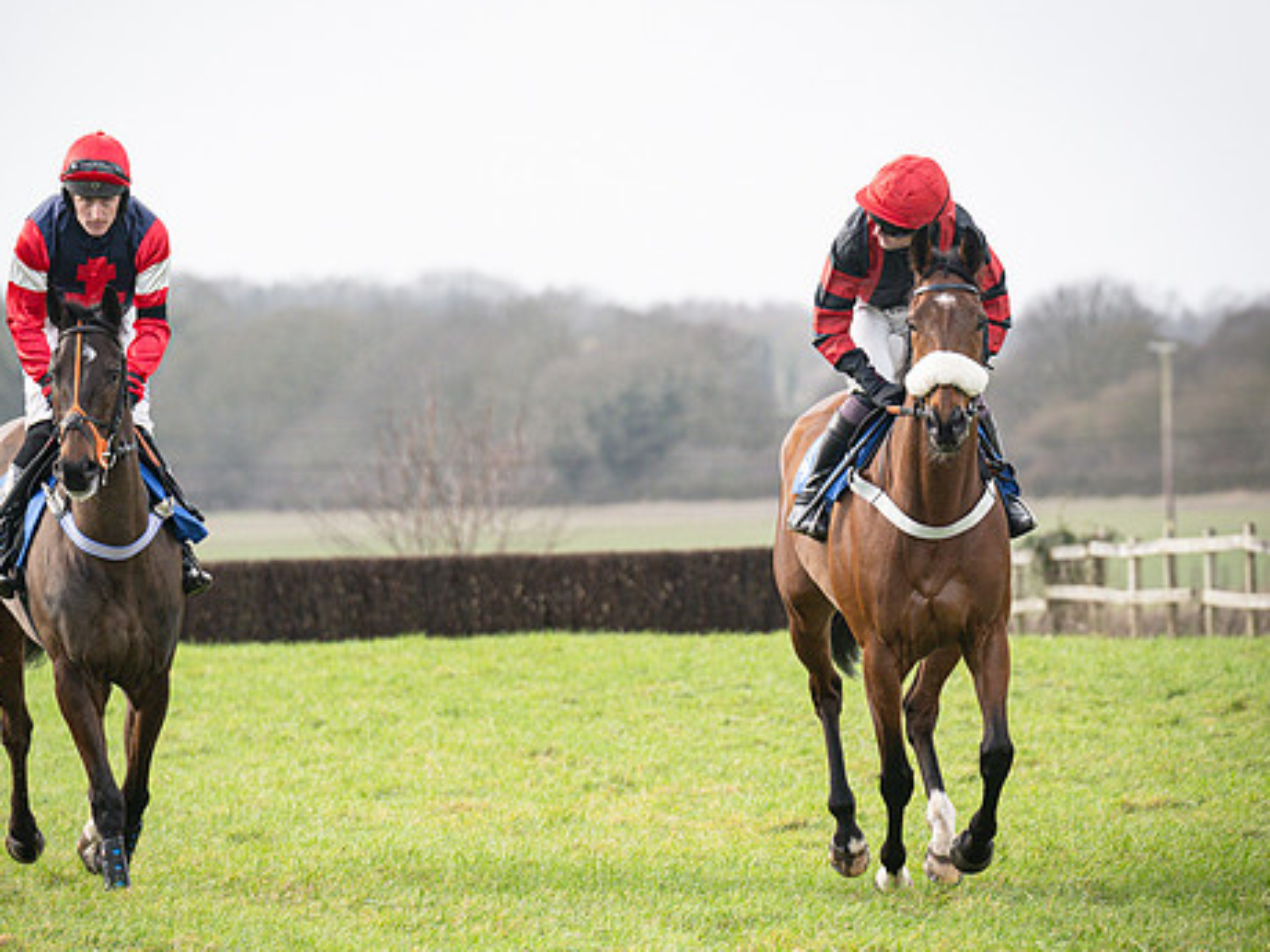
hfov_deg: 5.1
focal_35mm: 390
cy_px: 303
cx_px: 1052
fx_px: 14308
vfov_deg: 3.8
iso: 400
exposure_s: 1/1000
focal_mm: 200
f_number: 5
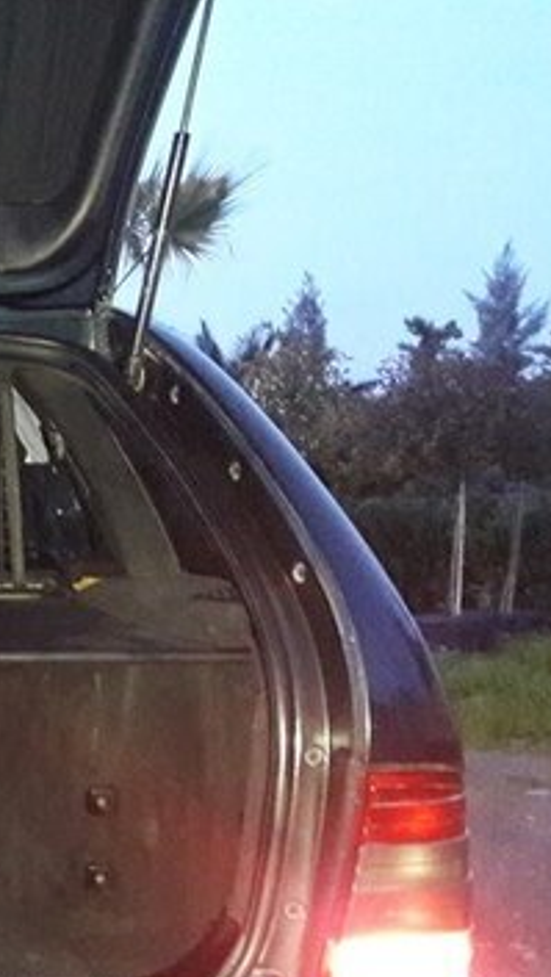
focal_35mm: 57
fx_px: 1478
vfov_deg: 36.1
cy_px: 682
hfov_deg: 18.2
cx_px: -327
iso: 800
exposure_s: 1/17
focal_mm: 3.7
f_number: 1.9
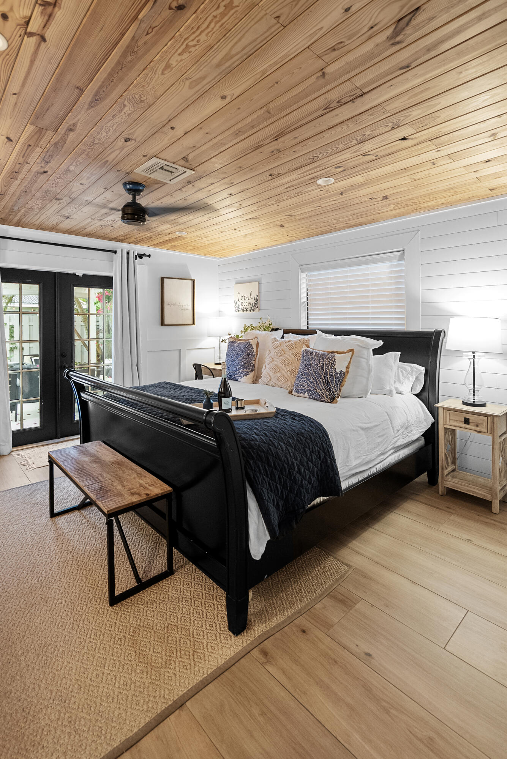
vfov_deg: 96.7
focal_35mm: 16
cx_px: 254
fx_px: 338
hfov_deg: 73.8
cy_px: 380
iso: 1600
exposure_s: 1/40
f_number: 4.5
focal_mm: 16
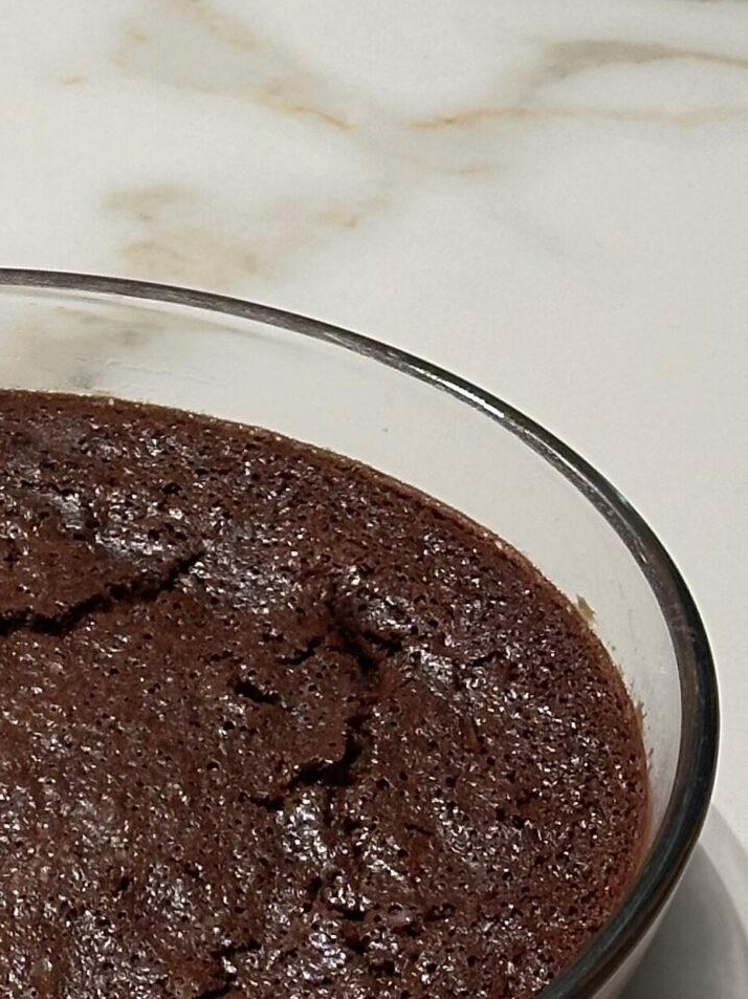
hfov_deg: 11.3
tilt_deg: -44.4
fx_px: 3719
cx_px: -152
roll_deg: -2.8
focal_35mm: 129
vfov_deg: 15.2
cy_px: 270
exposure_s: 1/100
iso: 64
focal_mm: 6.86
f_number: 1.78
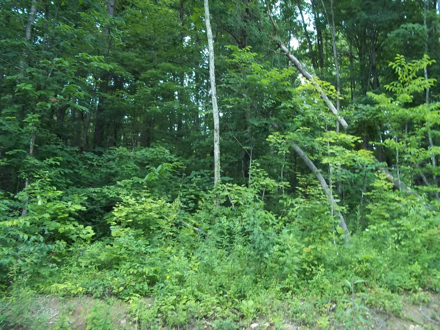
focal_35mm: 36
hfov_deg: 51.4
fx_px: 458
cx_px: 220
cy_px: 165
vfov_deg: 39.7
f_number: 3.1
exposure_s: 1/40
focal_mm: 6.5
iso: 80
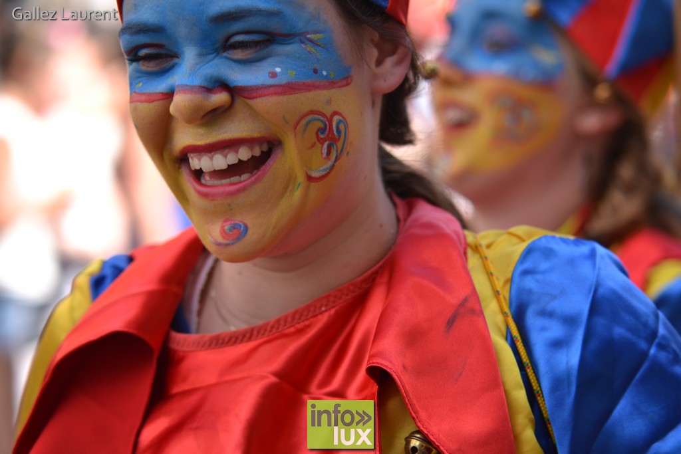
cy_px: 227
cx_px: 340
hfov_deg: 17.1
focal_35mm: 120
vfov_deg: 11.4
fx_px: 2270
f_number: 2.8
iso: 100
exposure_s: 1/400
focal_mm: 80
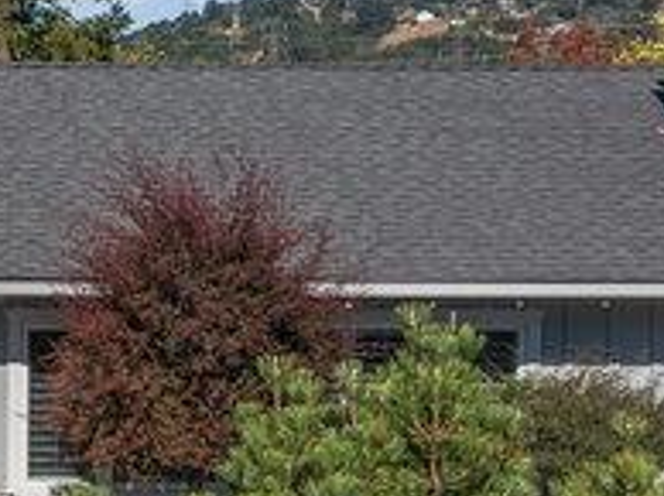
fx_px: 2663
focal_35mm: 139
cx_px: -448
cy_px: 164
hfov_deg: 13.1
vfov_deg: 10.6
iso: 100
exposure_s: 1/500
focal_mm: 10.26
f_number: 6.3
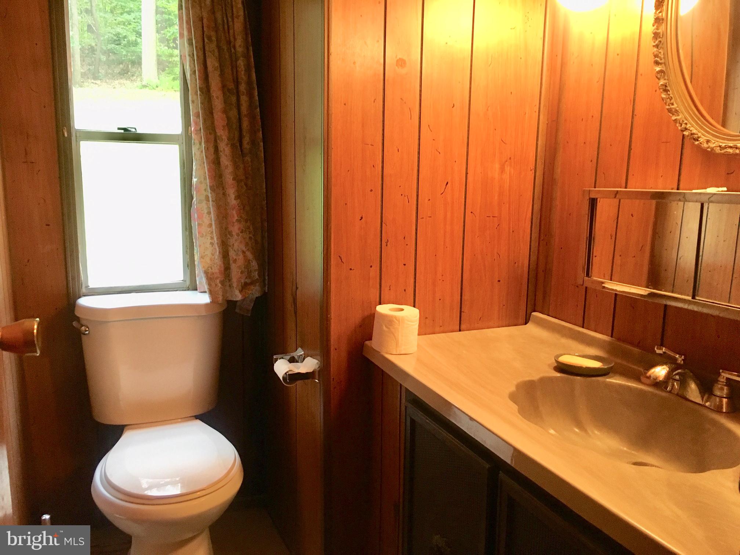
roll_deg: -1.4
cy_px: 278
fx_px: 620
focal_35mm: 29
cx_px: 370
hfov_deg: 61.7
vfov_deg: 48.2
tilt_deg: -9.6
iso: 160
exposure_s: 1/30
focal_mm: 4.15
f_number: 2.2
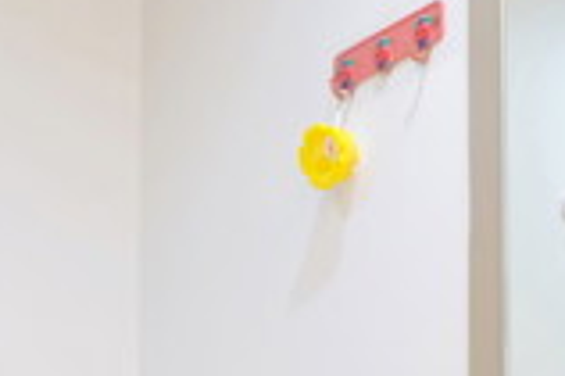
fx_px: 1427
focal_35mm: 91
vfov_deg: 14.2
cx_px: 247
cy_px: 519
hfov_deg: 22.4
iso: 2500
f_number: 4
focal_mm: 16
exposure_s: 1/30
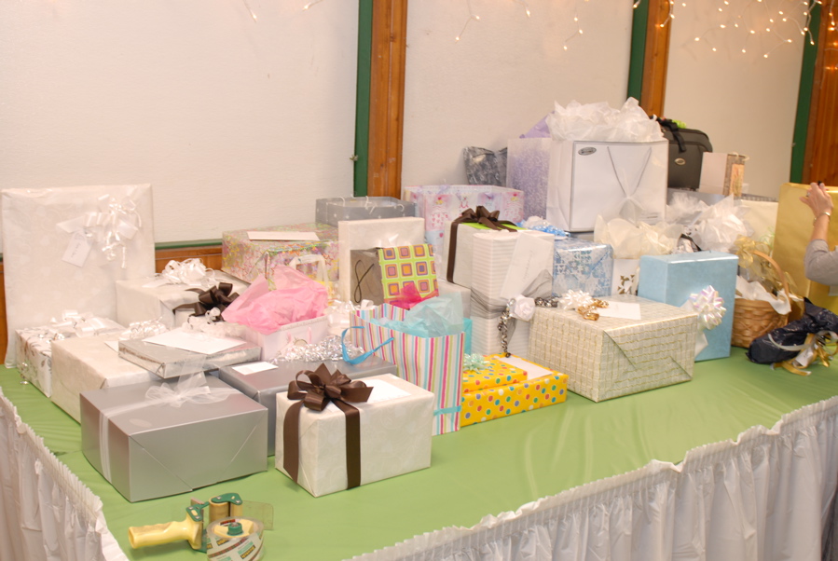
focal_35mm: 36
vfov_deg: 37.0
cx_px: 419
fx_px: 839
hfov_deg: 53.1
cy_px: 280
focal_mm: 24
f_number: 4
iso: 250
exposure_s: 1/20
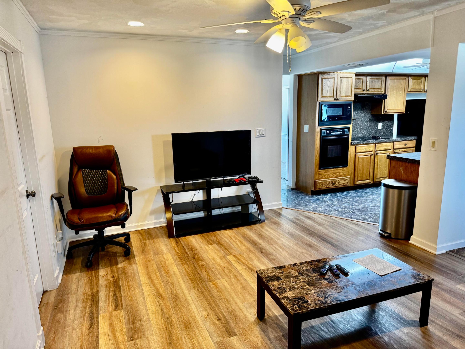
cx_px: 232
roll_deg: +1.1
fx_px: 322
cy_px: 174
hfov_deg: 71.6
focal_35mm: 24
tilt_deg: -12.1
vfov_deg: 56.8
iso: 200
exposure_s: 1/60
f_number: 1.78
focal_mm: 6.76
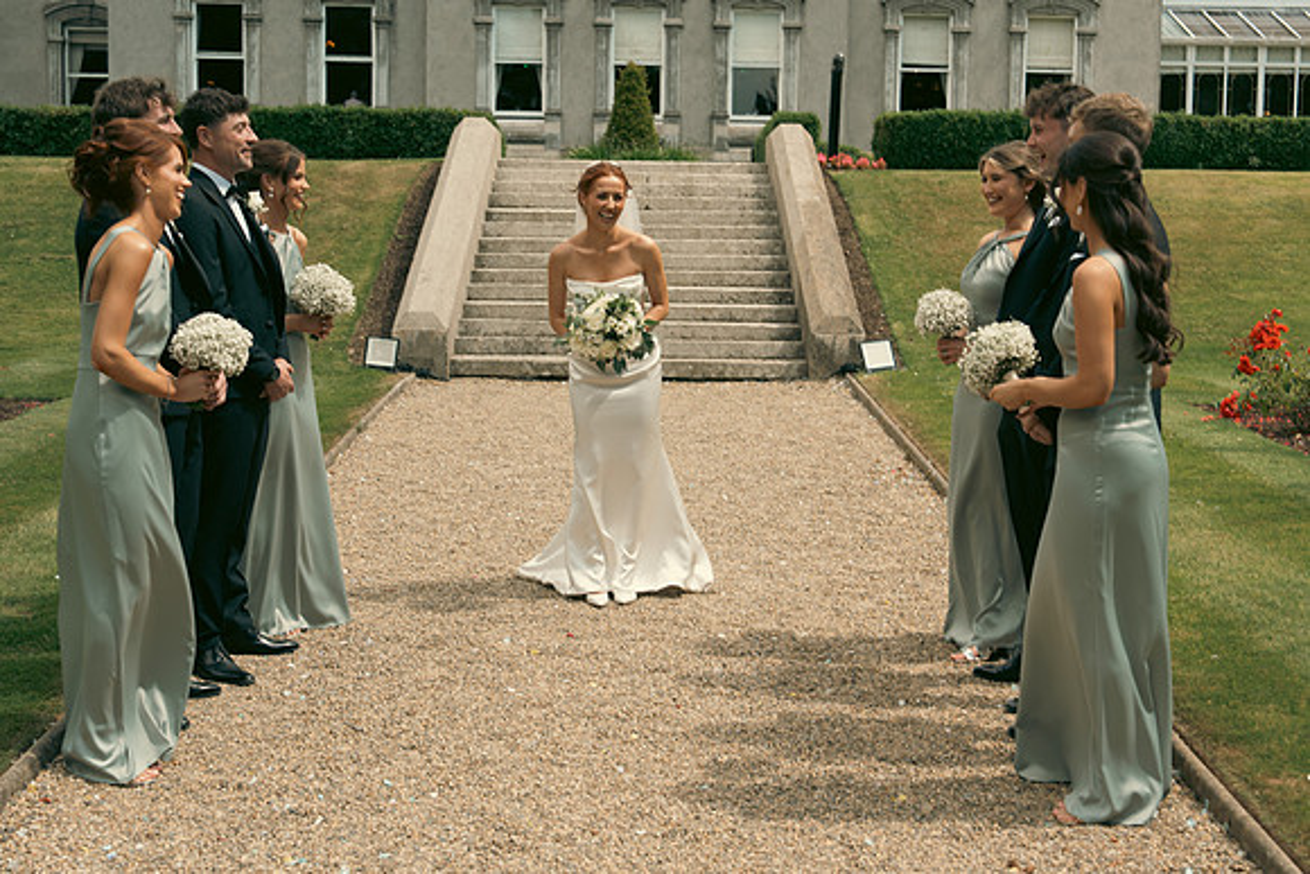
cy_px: 437
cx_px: 655
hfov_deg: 38.9
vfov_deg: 26.5
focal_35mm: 51
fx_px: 1856
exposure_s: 1/160
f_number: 5
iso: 50
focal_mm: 51
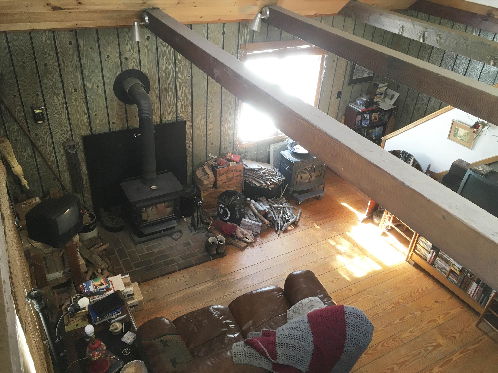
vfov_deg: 48.2
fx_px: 417
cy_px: 186
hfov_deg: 61.7
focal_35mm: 29
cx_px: 249
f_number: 2.2
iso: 64
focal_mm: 4.15
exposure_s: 1/30
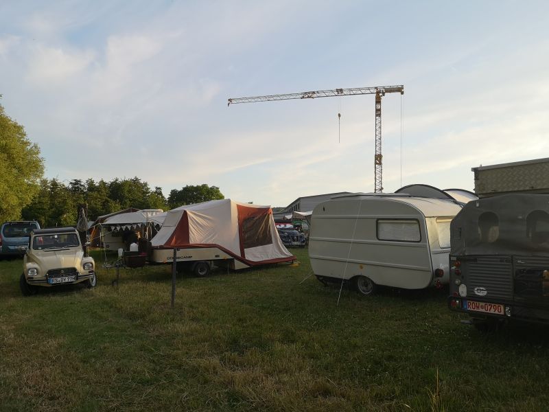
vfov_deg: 51.4
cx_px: 274
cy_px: 206
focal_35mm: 27
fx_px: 428
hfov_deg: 65.3
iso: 50
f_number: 1.8
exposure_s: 1/1221
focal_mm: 5.58
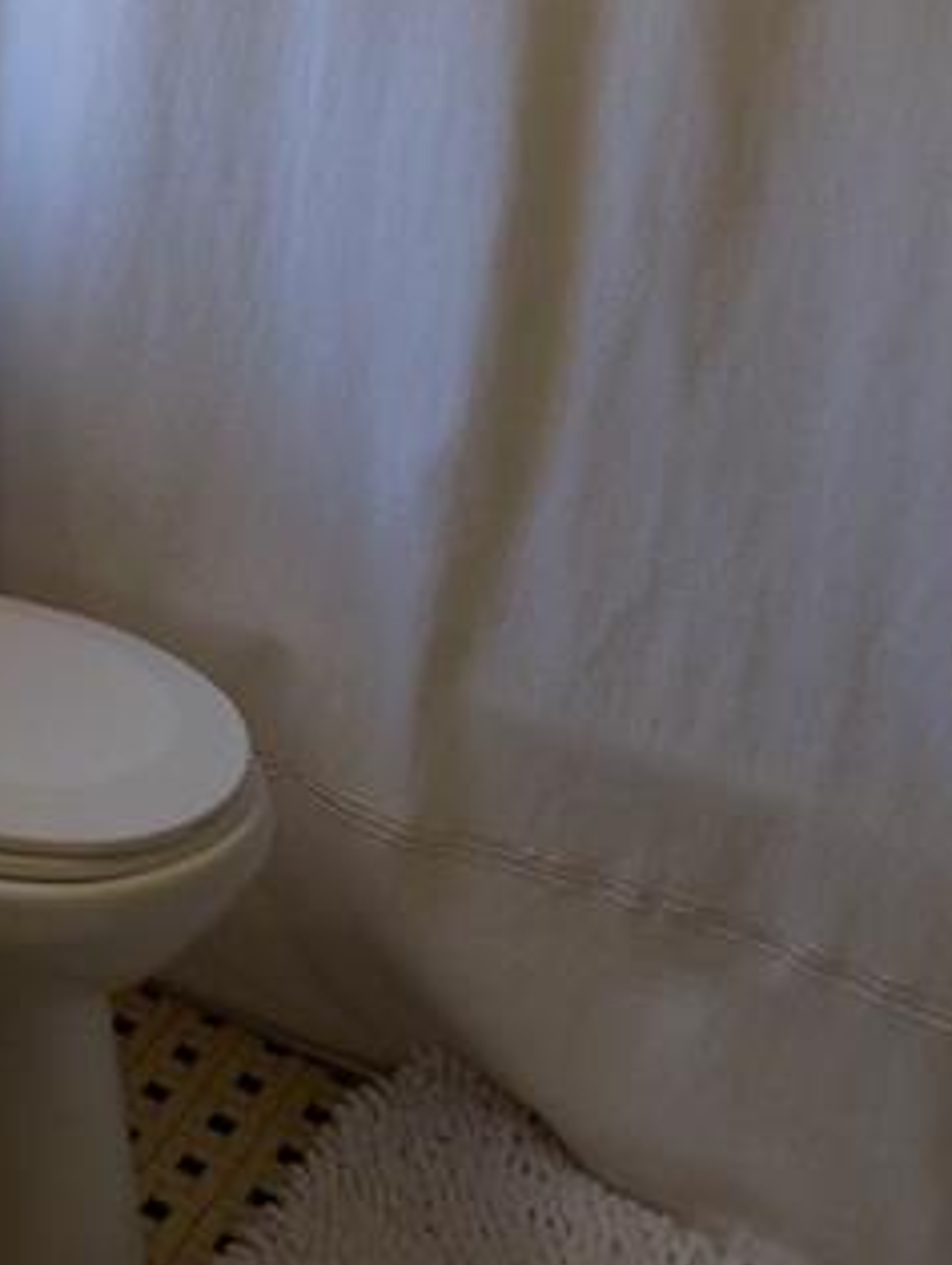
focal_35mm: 56
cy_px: -84
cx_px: -108
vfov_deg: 31.0
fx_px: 2049
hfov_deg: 24.3
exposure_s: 1/60
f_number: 3.1
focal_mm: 4
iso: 80
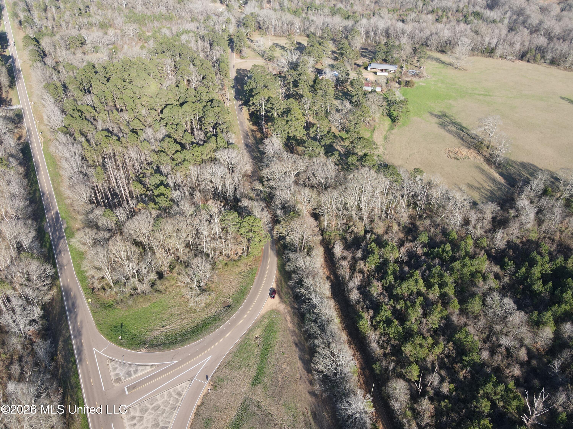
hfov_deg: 71.6
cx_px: 286
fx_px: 397
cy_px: 214
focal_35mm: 24
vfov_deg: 56.8
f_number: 2.8
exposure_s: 1/200
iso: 100
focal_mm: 4.5
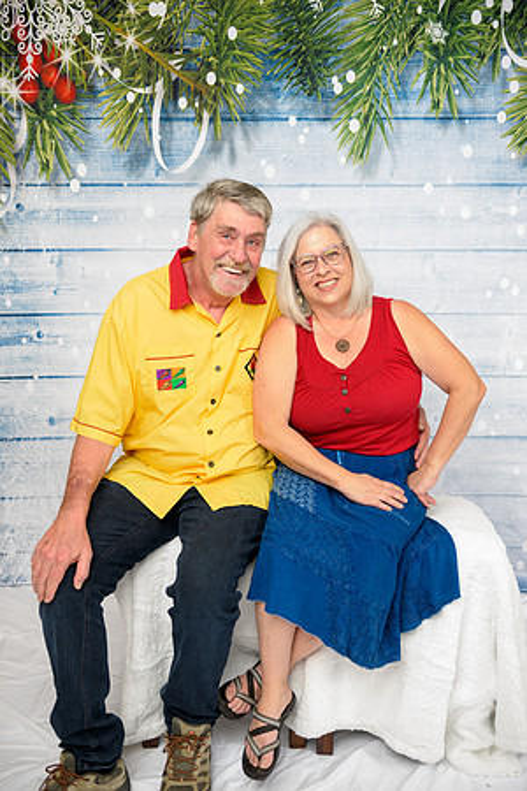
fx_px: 768
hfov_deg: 37.9
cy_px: 396
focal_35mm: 35
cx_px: 264
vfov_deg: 54.4
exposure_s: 1/125
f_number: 10
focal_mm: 35
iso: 400
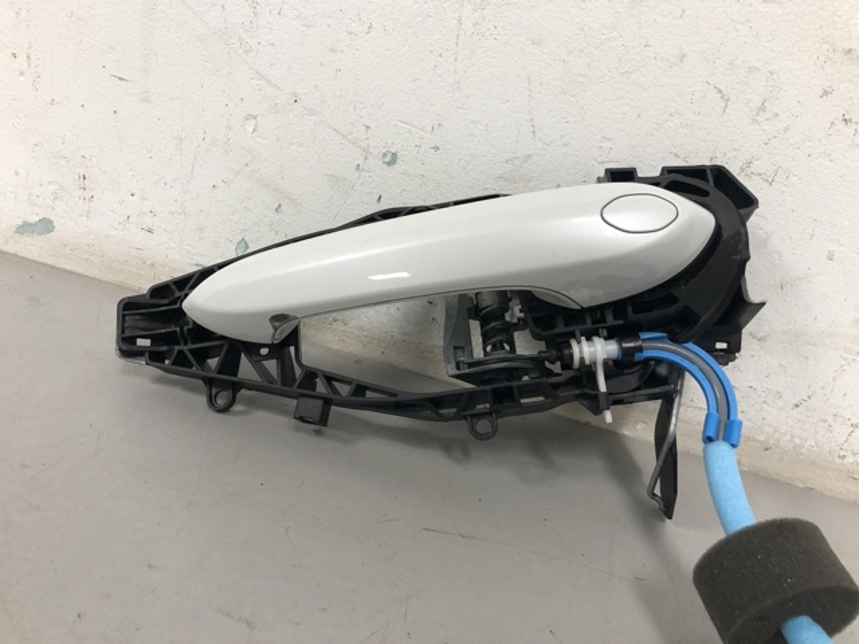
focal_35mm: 28
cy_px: 322
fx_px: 695
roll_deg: -12.8
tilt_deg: -24.1
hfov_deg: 63.4
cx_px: 430
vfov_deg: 49.7
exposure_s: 1/25
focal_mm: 4
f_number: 1.8
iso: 32
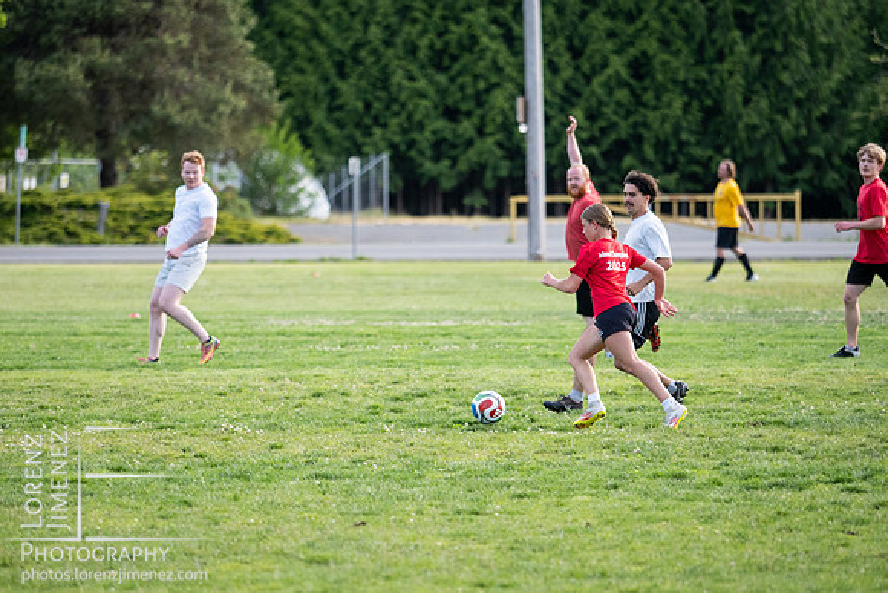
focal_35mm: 316
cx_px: 443
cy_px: 330
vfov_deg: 4.4
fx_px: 7786
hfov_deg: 6.5
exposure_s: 1/1250
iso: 320
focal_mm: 150
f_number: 2.8
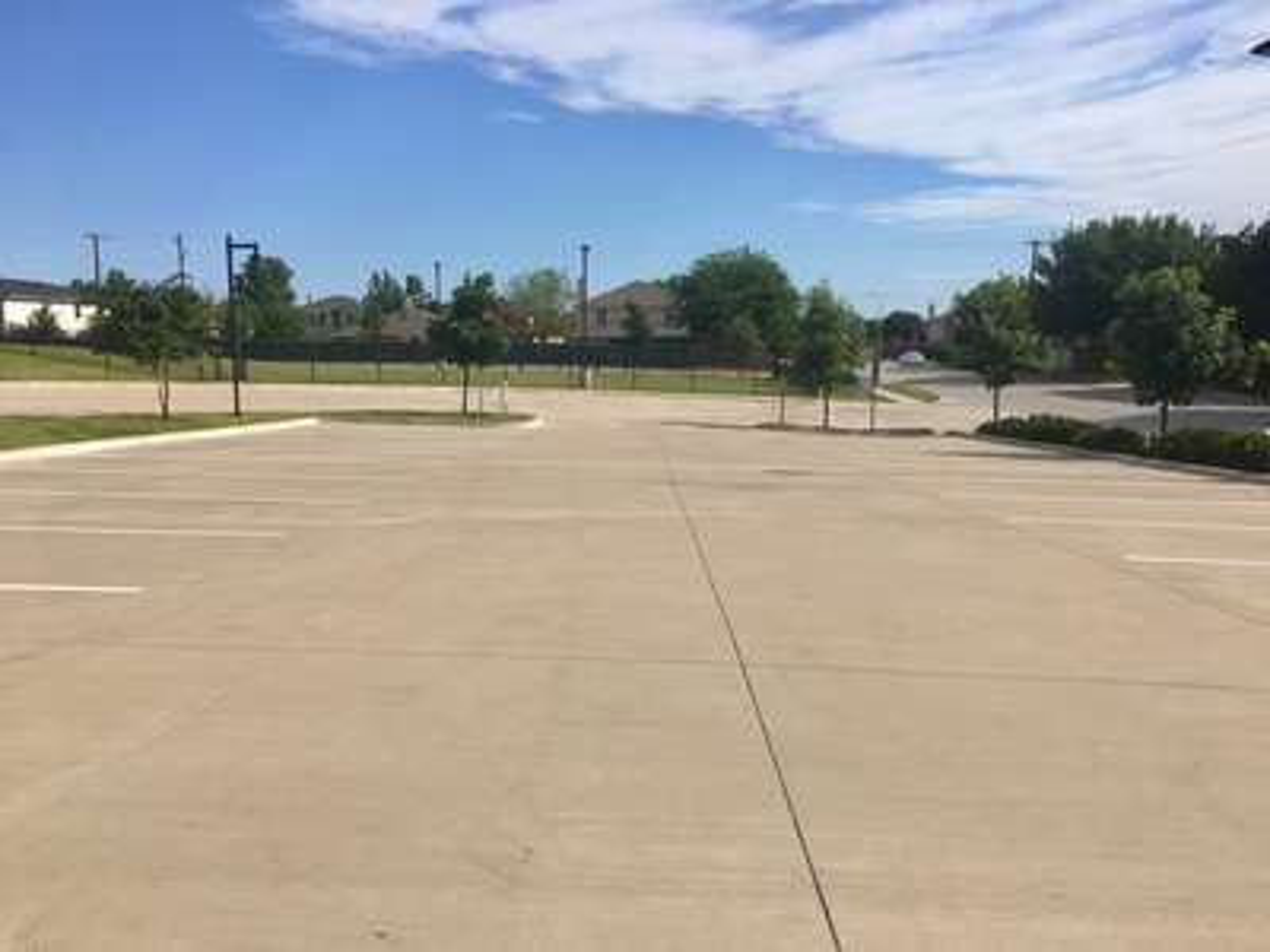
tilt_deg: -8.5
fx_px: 1064
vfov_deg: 48.2
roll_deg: +2.3
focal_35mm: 29
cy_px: 476
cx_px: 635
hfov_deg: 61.7
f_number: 2.2
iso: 25
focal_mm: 4.15
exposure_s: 1/2653
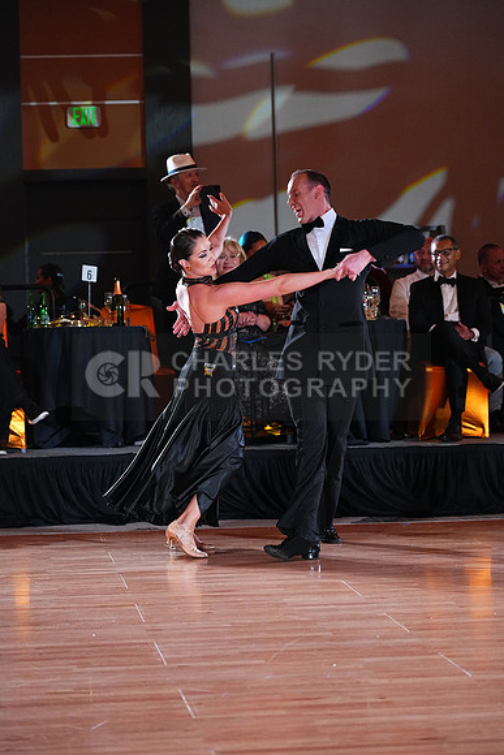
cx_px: 252
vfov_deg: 19.5
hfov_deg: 13.0
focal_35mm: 105
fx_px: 2204
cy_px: 378
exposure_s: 1/400
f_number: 4
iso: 5000
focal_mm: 105
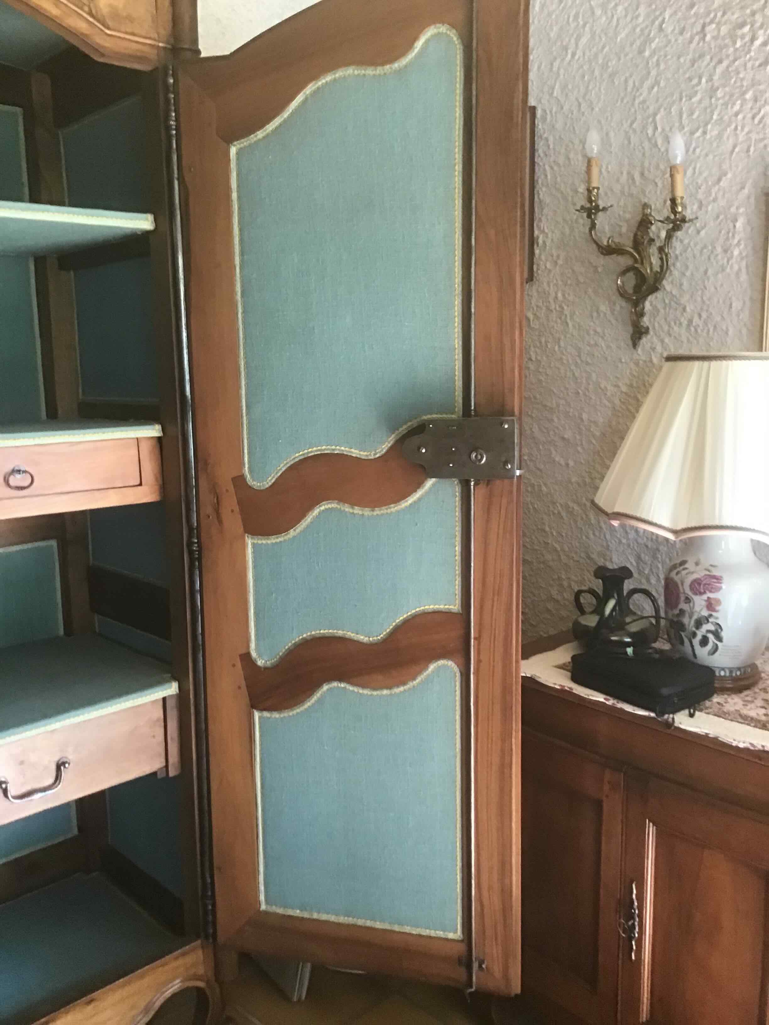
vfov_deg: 58.4
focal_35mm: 31
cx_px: 384
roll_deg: +1.1
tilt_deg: -8.1
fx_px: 918
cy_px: 512
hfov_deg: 45.4
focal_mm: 3.3
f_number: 2.4
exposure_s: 1/33
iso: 160
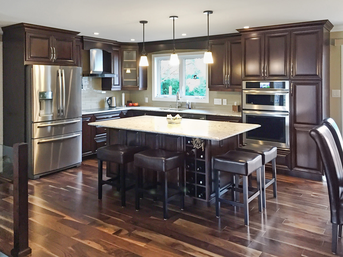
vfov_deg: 48.2
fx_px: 287
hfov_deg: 61.7
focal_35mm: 29
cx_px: 172
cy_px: 128
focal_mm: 4.15
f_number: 2.2
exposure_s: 1/30
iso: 200
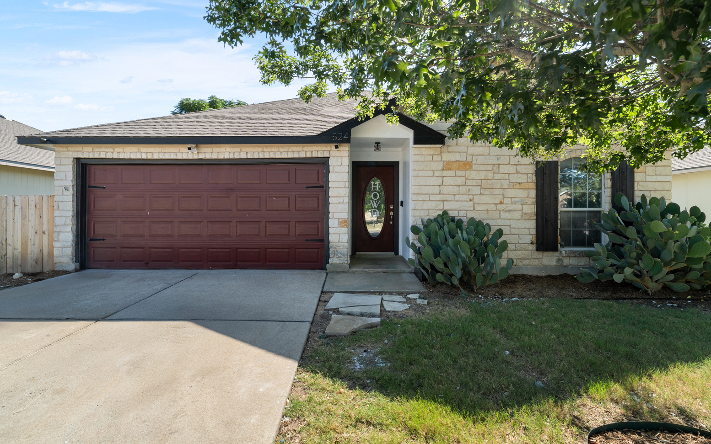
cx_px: 351
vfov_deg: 67.9
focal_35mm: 17
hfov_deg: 94.4
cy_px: 203
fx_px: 329
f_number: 10
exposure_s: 1/40
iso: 250
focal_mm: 16
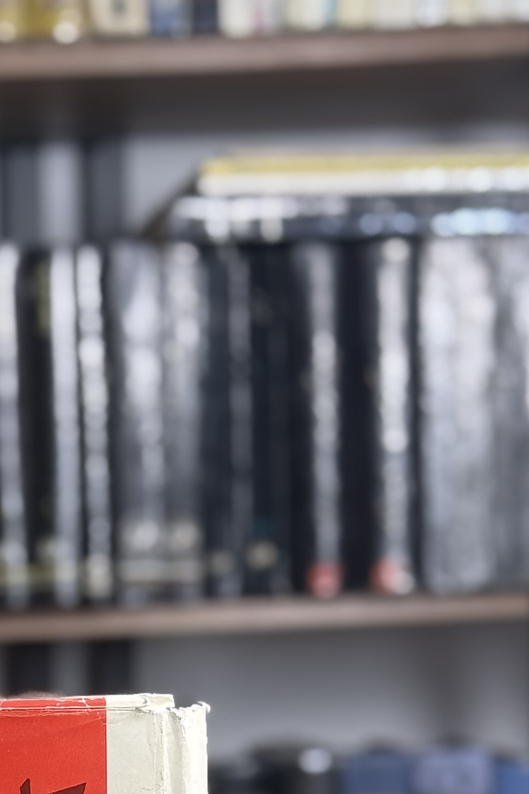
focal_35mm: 118
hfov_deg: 11.4
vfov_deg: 16.8
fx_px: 2601
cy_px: 875
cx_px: -60
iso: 50
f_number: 1.78
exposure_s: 1/50
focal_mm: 6.76
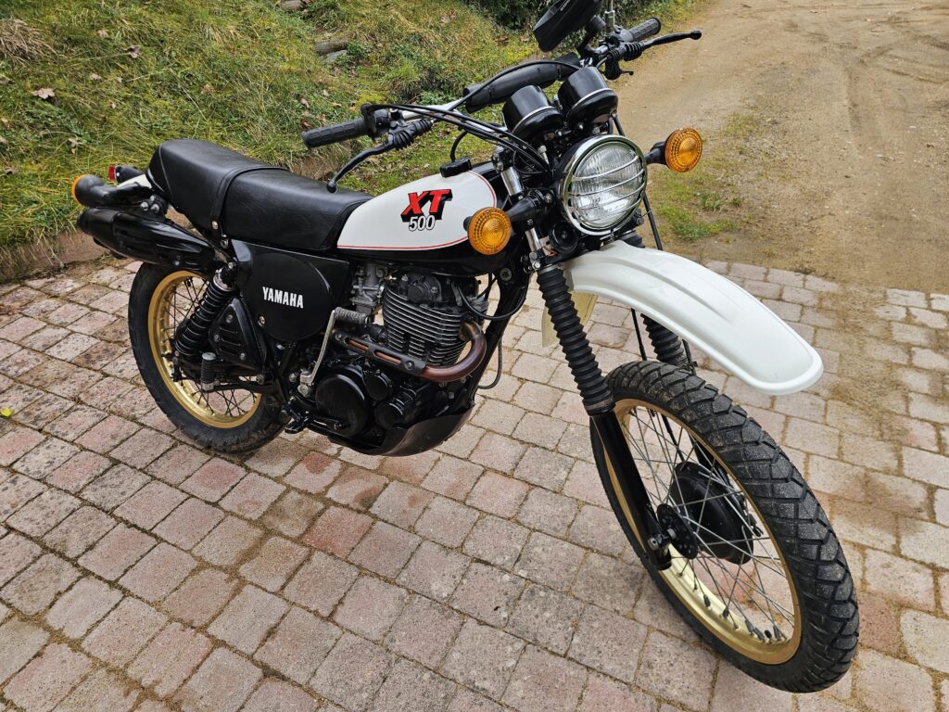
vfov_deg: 58.9
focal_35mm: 23
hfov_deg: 73.9
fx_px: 631
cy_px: 356
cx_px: 474
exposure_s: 1/120
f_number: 1.7
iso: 20
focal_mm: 6.3
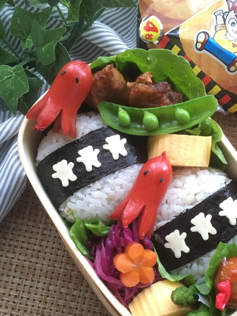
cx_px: 150
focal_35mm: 38
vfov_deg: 48.5
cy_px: 198
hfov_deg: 37.5
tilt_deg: -80.2
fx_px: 347
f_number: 2.2
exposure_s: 1/17
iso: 200
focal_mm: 4.15
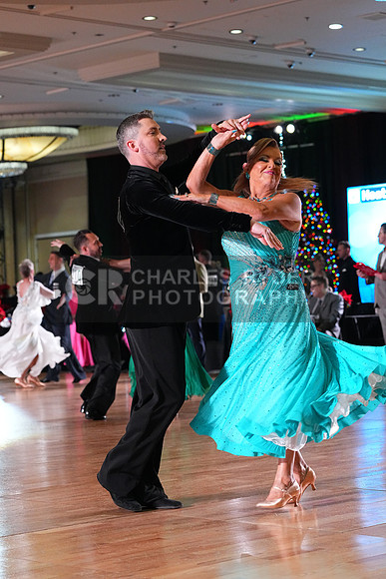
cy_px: 290
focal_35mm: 88
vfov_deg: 23.1
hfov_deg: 15.5
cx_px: 193
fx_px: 1414
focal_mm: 88
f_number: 5
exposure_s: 1/400
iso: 6400
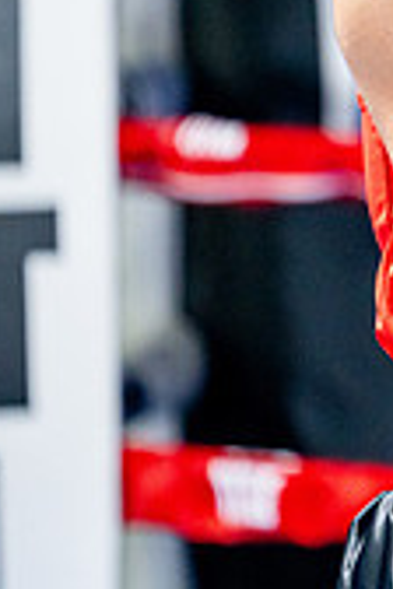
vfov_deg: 4.0
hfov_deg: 2.6
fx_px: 8465
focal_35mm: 517
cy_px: 93
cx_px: 744
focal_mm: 150
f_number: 2
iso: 4000
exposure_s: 1/800
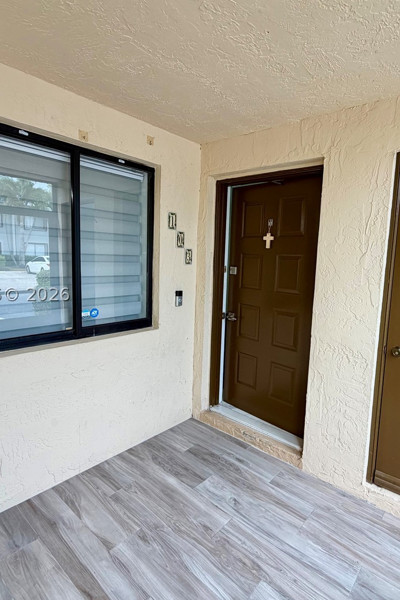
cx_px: 228
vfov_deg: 84.0
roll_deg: -0.9
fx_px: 333
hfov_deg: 61.7
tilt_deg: -6.0
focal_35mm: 20
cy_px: 294
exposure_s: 1/120
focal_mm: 2.22
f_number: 2.2
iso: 100
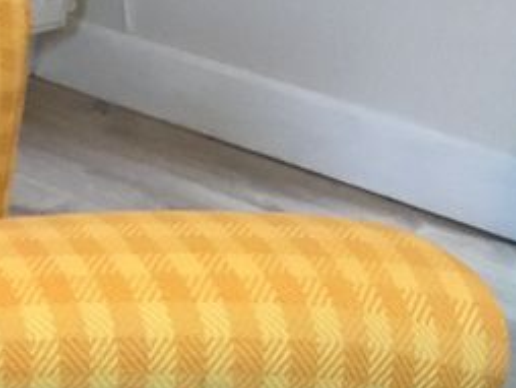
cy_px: 431
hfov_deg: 14.4
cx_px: -390
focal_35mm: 122
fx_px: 1820
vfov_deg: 12.0
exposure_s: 1/20
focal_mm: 3.3
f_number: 2.4
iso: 200
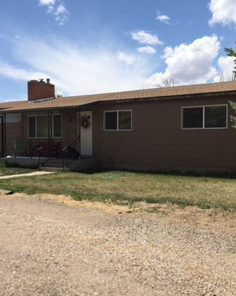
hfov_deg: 39.1
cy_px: 147
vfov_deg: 47.9
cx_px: 135
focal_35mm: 38
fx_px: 332
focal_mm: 4.15
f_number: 2.2
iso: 32
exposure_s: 1/3049
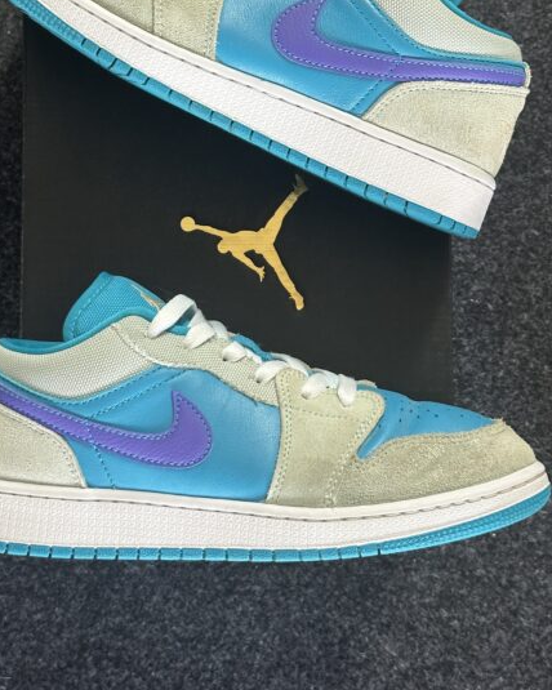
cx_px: 239
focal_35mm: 70
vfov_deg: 27.0
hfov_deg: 21.8
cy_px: 225
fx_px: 1429
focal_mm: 6.86
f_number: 1.78
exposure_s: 1/50
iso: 160
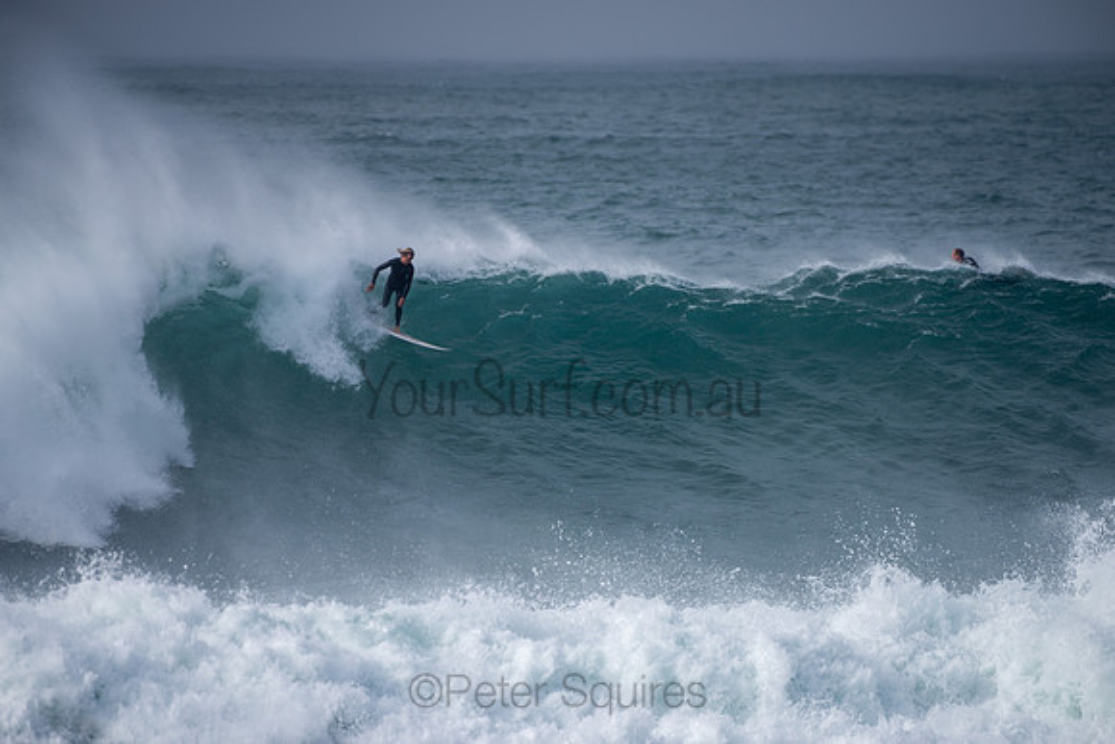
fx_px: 16684
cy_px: 372
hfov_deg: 3.8
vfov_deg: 2.6
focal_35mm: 539
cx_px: 558
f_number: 5.6
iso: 100
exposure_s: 1/1000
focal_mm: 500
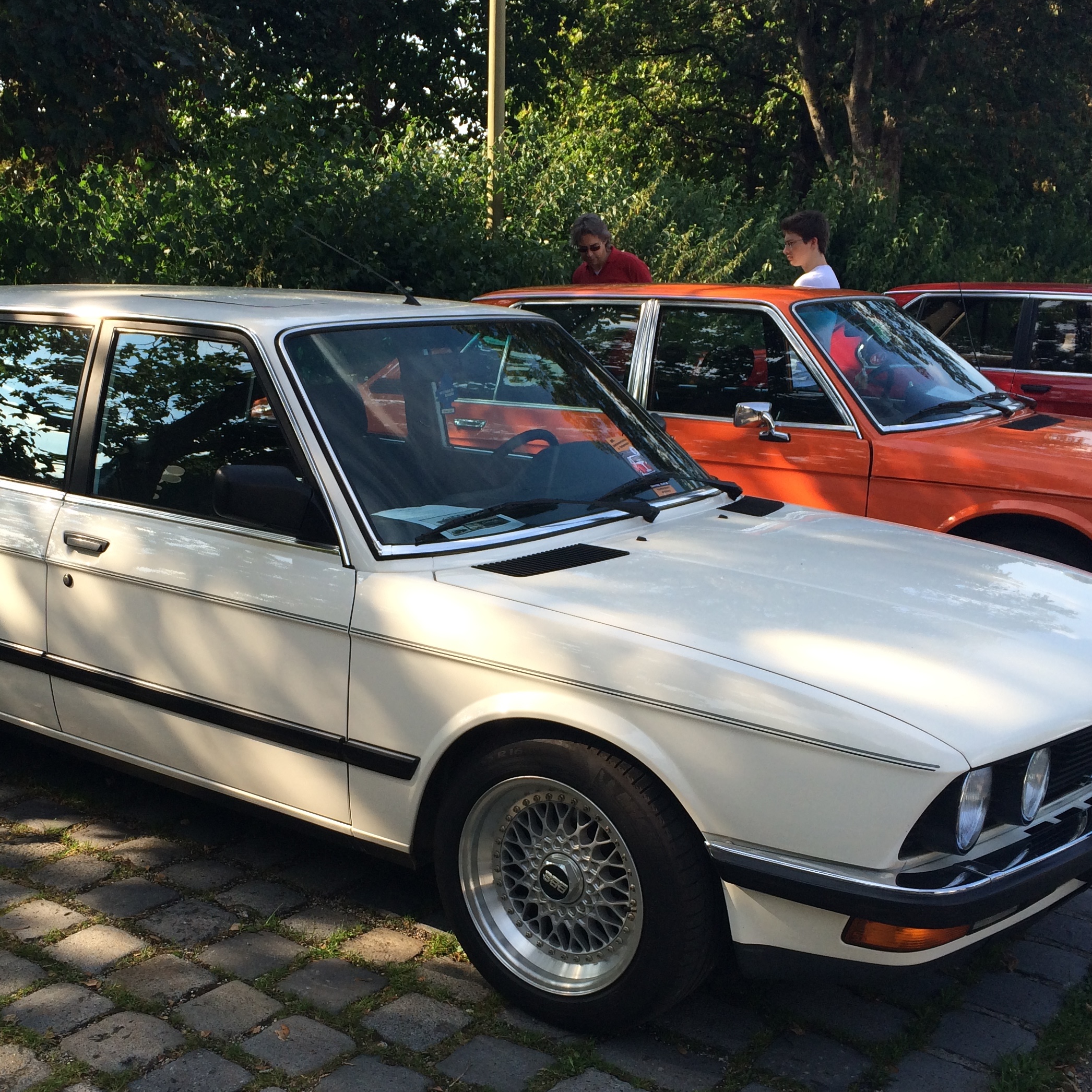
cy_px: 624
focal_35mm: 40
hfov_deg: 41.7
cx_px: 434
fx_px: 1428
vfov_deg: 41.8
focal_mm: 4.15
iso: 32
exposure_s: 1/684
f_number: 2.2
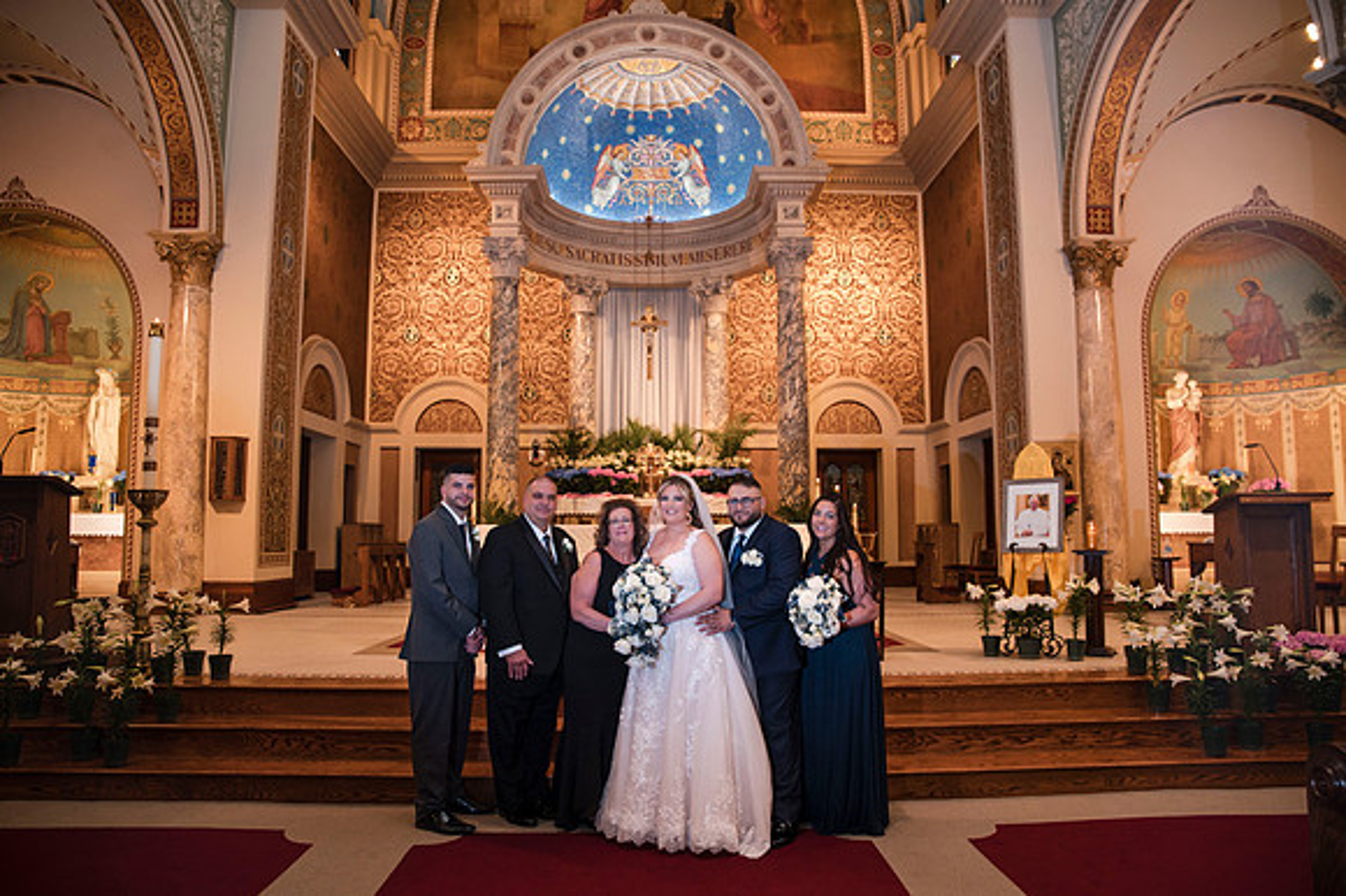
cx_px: 673
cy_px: 448
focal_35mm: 25
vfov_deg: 52.1
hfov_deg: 72.6
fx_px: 917
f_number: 3.2
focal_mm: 24
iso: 800
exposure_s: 1/60
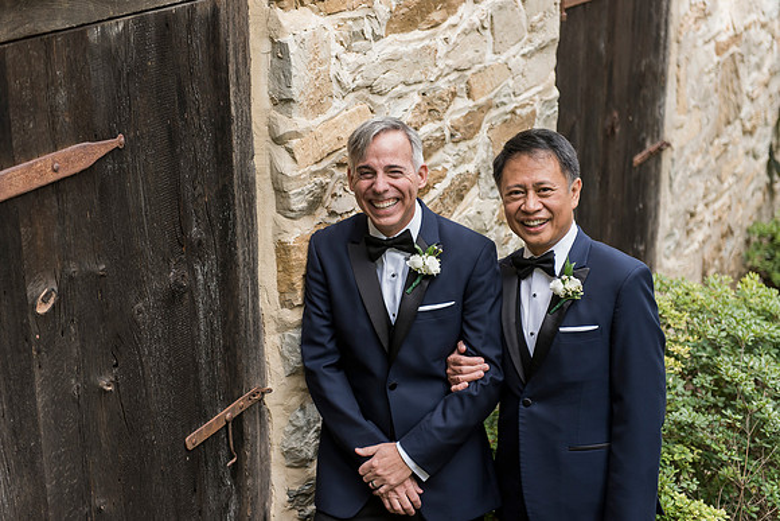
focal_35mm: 66
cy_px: 260
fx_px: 1430
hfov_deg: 30.5
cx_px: 390
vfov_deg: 20.6
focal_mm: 66
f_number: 3.2
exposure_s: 1/800
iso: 400
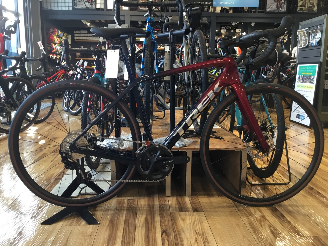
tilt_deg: -9.4
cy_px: 123
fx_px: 294
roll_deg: -1.0
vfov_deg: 45.4
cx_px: 164
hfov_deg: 58.4
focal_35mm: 31
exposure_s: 1/30
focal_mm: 3.3
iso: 50
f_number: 2.4
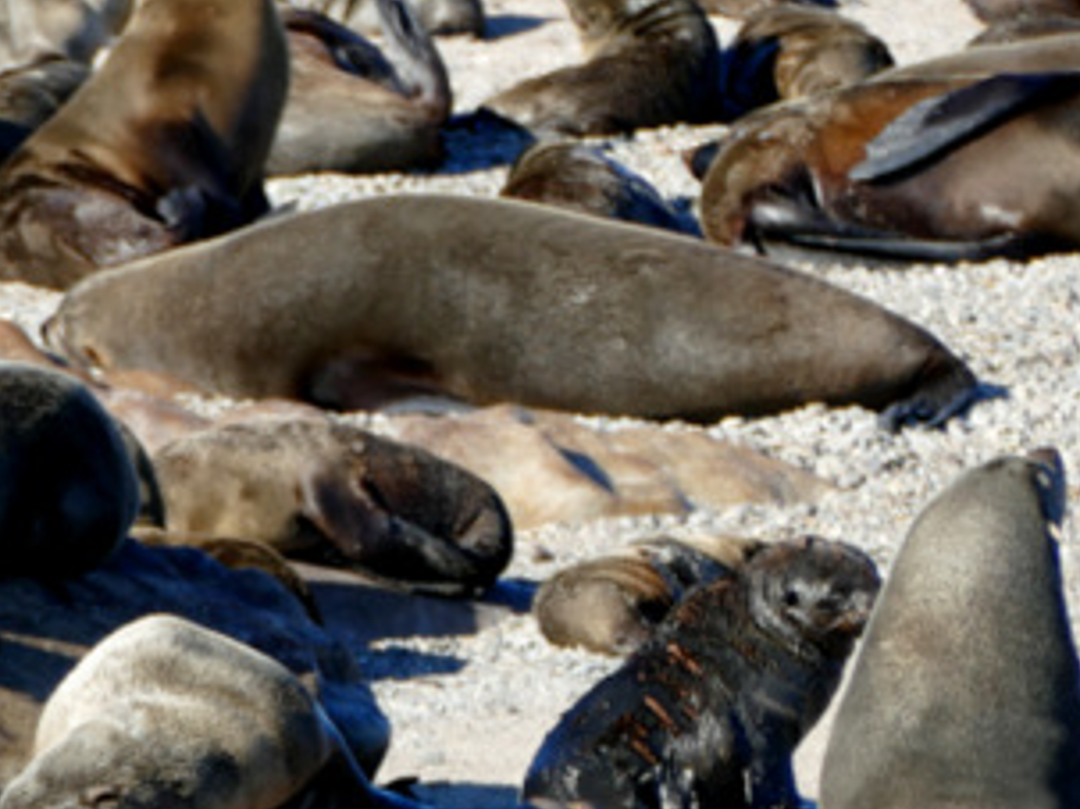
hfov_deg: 1.8
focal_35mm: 1075
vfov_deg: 1.4
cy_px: 663
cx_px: 139
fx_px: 33526
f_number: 4
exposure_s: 1/500
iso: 125
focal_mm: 146
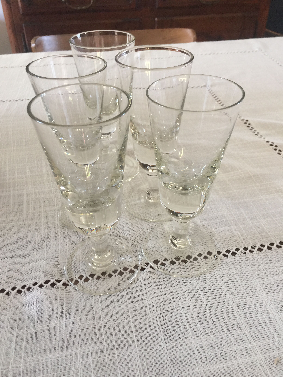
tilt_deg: -36.9
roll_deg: +0.4
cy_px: 188
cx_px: 142
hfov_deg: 48.2
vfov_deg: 61.7
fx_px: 316
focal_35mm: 29
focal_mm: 4.15
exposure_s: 1/17
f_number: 2.2
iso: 40
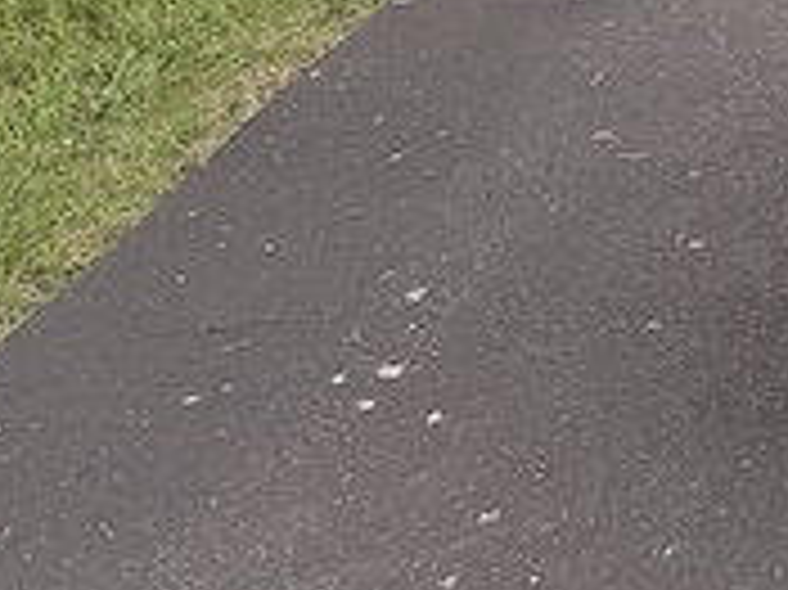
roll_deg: -0.4
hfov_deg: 14.3
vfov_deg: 12.0
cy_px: -581
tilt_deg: -10.1
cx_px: 1666
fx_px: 2502
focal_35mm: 110
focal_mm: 6.76
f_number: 1.78
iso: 100
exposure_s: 1/1122
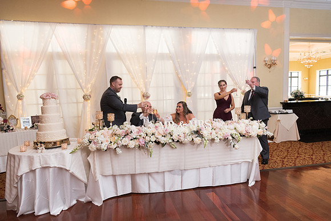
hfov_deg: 73.7
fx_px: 221
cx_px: 166
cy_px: 110
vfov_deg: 53.2
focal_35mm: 24
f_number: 5
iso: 1400
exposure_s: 1/125
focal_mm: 24
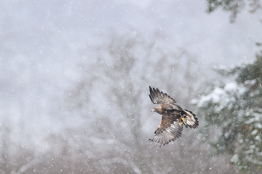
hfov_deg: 4.6
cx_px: 134
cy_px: 96
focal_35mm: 446
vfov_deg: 3.1
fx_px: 3247
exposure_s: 1/2000
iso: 1600
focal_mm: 400
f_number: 4
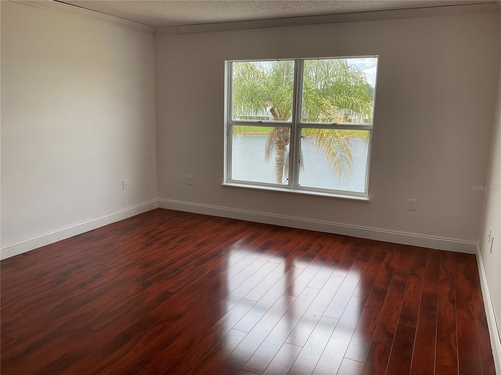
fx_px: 420
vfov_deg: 48.2
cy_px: 188
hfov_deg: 61.7
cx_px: 250
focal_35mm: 29
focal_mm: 3
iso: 16
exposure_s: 1/260
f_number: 1.8
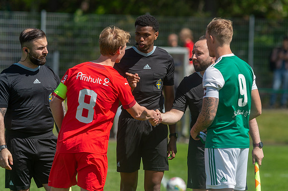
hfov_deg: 4.8
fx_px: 3403
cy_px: 96
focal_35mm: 426
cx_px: 144
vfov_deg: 3.2
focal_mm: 420
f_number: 5
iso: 180
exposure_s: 1/1000
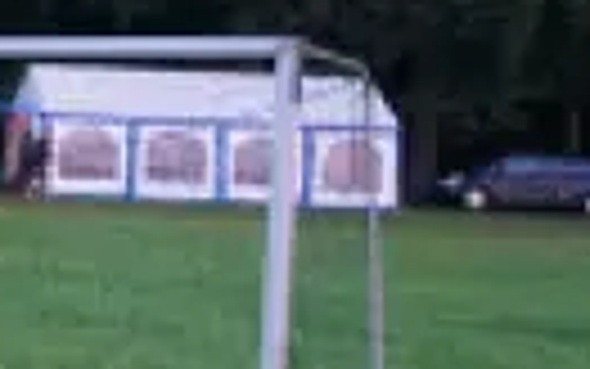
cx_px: -736
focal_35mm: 135
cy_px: 202
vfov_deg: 9.7
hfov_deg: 12.7
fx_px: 2172
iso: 4000
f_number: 3.5
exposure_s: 1/160
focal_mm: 29
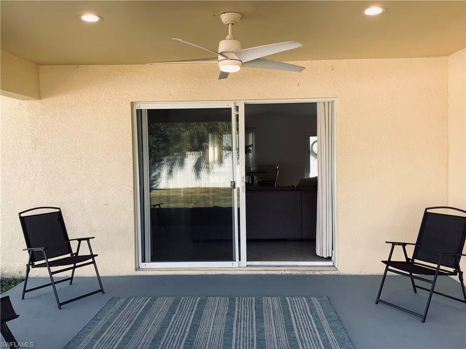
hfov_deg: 58.4
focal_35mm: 31
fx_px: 417
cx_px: 233
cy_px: 174
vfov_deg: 45.4
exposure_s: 1/169
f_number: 2.4
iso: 25
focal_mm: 3.3
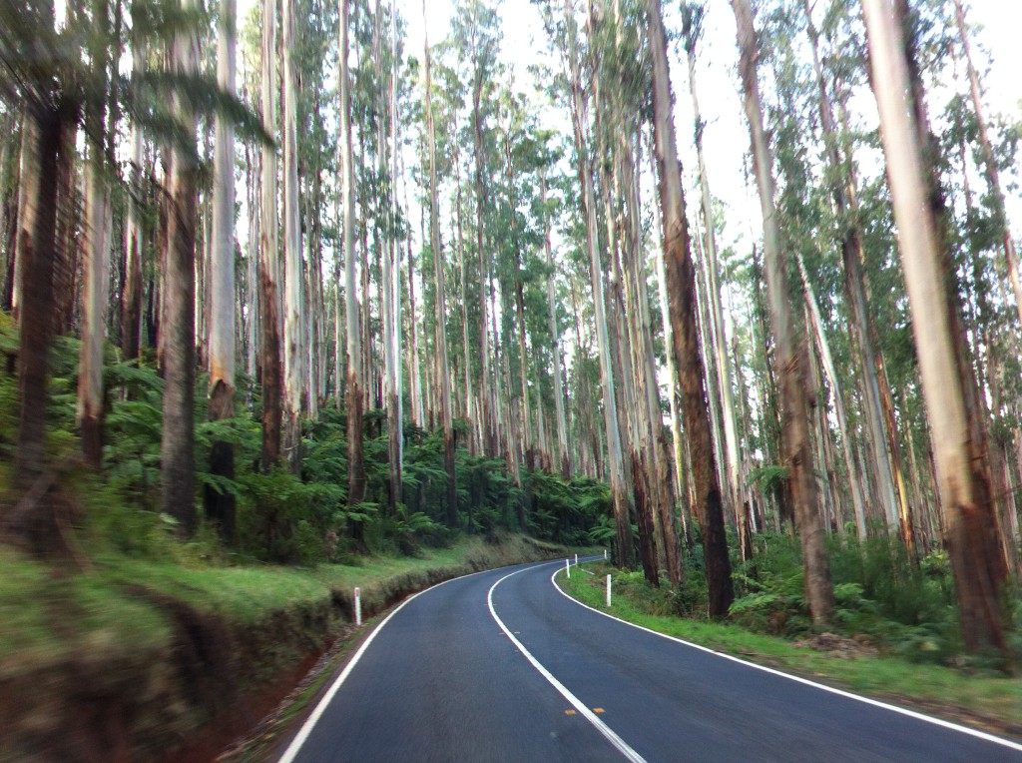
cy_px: 382
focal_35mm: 35
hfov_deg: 52.7
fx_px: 1031
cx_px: 511
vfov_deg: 40.6
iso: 100
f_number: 2.8
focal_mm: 3.85
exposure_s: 1/40
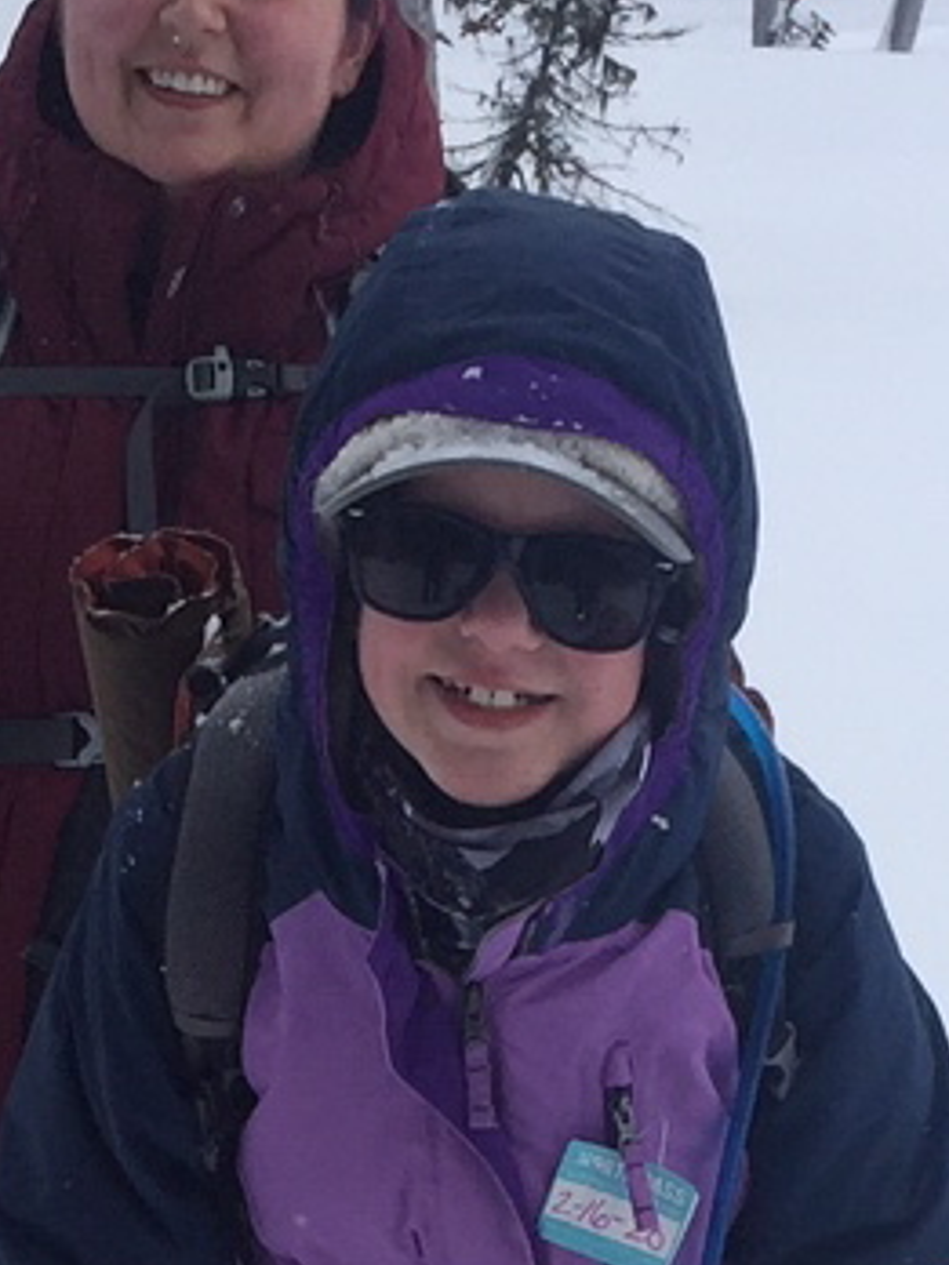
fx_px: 4971
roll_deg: -1.3
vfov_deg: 13.6
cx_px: 244
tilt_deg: -21.7
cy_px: 1948
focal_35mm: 136
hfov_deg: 10.9
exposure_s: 1/1582
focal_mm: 4.15
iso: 32
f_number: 2.2
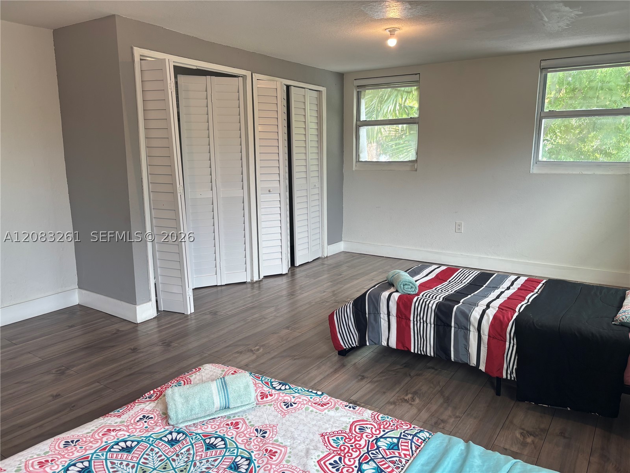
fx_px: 473
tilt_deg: -11.3
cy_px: 236
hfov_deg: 67.3
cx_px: 315
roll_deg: +0.2
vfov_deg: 53.1
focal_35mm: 26
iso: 80
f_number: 1.6
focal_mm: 5.96
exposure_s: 1/60
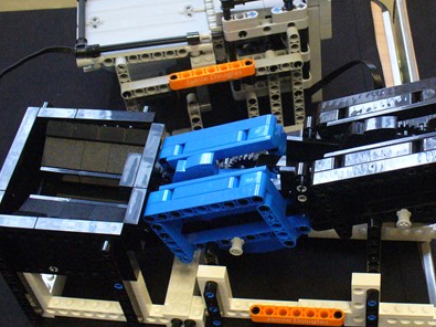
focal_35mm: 60
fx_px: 755
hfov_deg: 31.4
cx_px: 348
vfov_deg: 24.4
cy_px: 154
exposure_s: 1/60
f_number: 2.8
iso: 400
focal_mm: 6.1
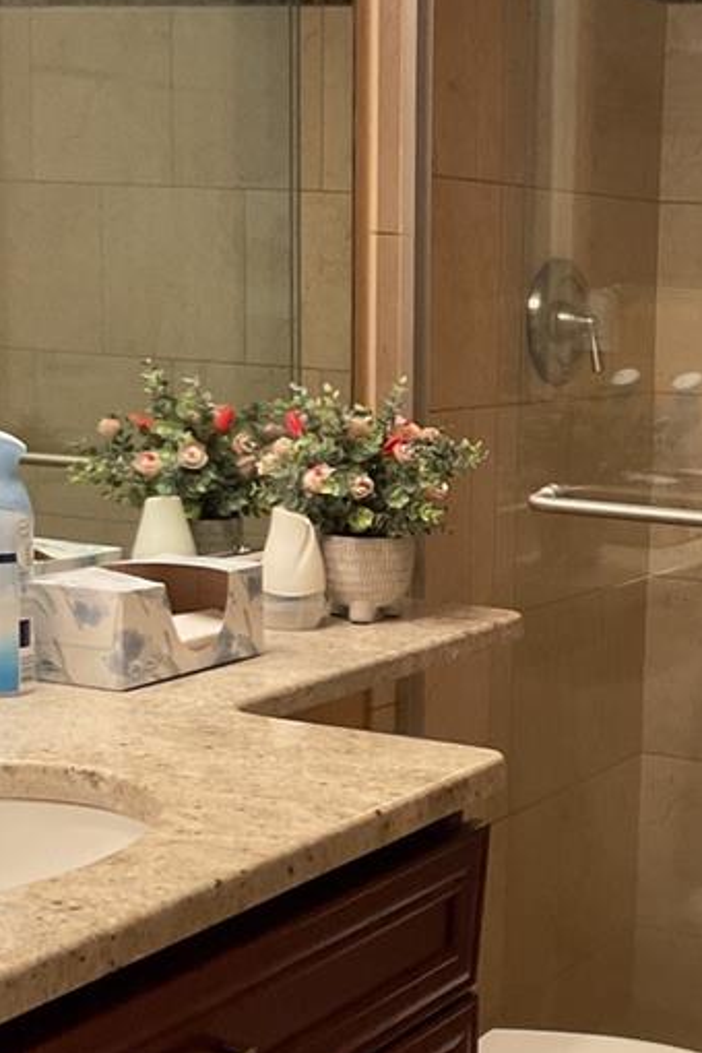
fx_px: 2077
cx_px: 694
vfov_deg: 28.4
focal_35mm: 71
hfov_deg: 18.7
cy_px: 634
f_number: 1.8
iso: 200
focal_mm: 3
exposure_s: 1/60
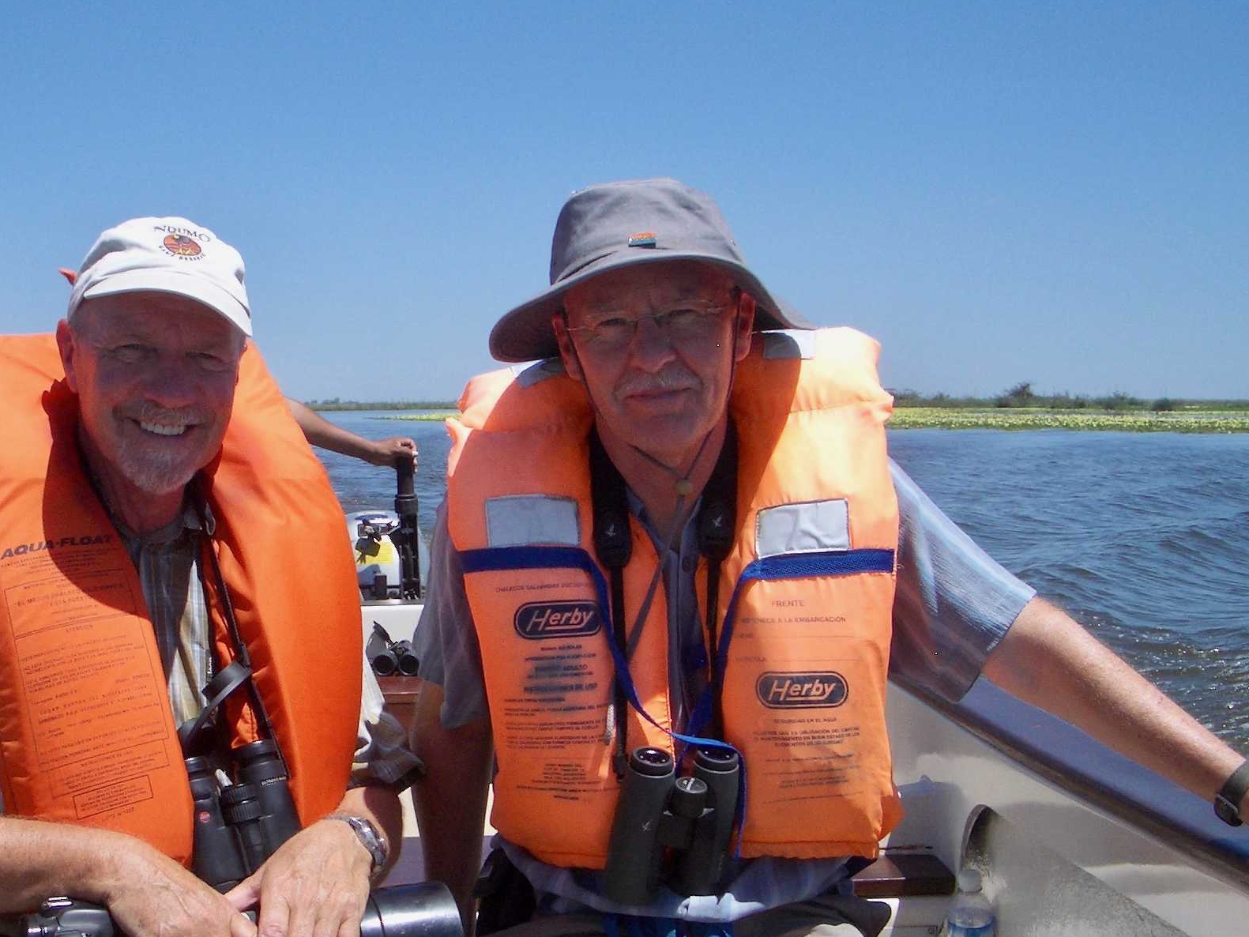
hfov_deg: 37.0
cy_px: 555
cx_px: 405
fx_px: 1840
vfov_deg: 28.5
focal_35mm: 51
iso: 50
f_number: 4.3
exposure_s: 1/800
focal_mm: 5.8
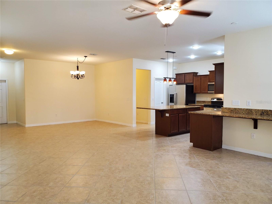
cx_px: 136
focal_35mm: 26
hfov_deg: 67.3
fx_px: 204
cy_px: 102
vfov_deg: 53.1
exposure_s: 1/60
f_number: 2.4
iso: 200
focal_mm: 4.3
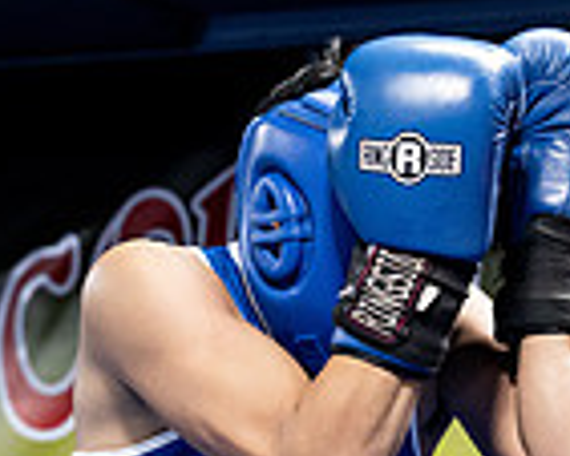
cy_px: 728
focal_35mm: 208
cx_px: 631
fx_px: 3511
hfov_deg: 9.2
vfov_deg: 7.3
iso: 6400
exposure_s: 1/1000
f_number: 2.8
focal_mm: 54
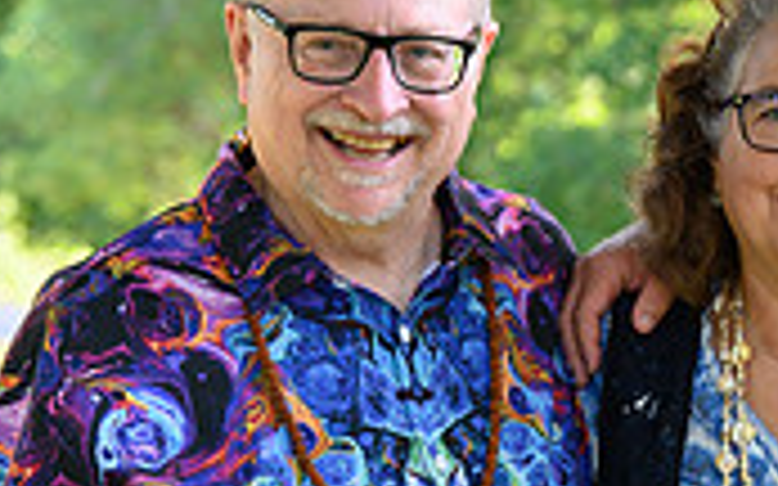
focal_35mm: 188
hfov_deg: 11.0
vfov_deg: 6.9
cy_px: 531
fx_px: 3985
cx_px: 836
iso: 800
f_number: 3.2
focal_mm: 55
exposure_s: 1/320
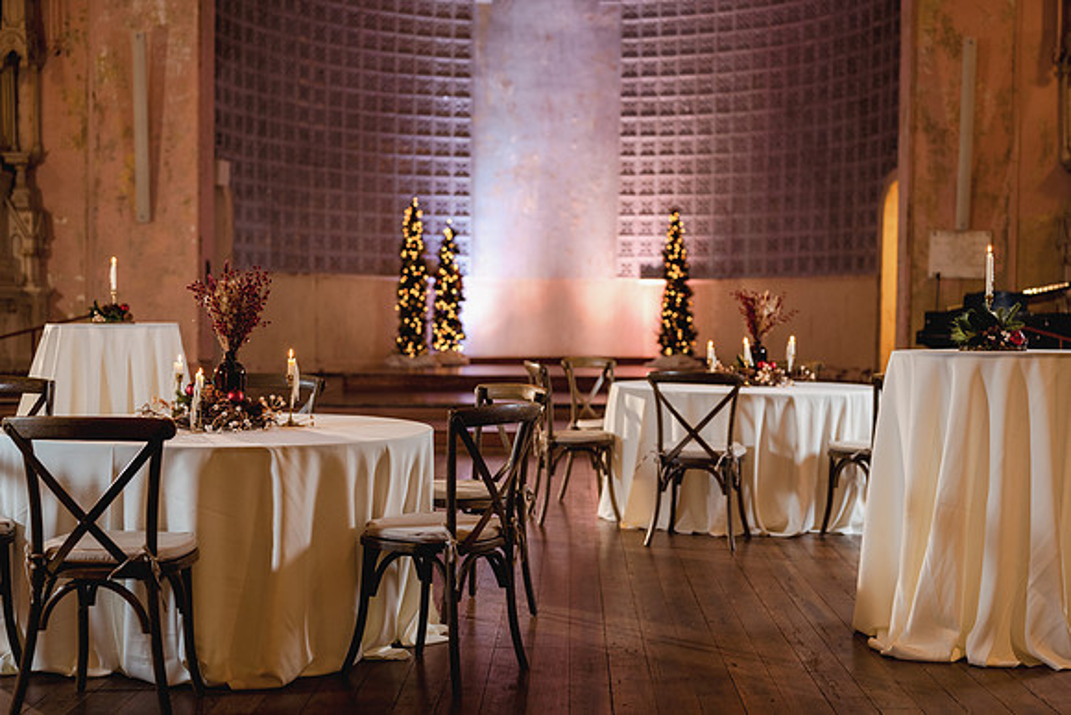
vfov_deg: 27.0
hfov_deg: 39.6
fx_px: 1488
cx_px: 536
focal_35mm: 50
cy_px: 358
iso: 400
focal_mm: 50
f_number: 2.5
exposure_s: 1/60
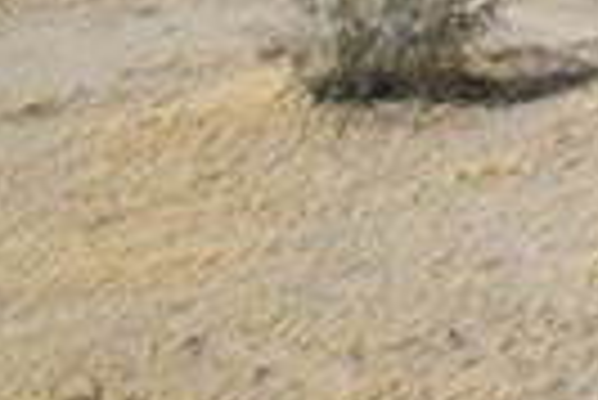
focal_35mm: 169
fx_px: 2810
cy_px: -915
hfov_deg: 9.3
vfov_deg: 7.0
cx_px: 1852
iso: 110
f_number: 2.8
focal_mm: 8.38
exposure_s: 1/640
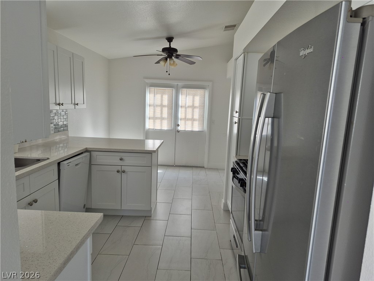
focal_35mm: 23
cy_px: 140
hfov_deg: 73.9
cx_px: 187
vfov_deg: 58.9
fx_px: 248
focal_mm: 5.4
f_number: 1.8
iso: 40
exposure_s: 1/120
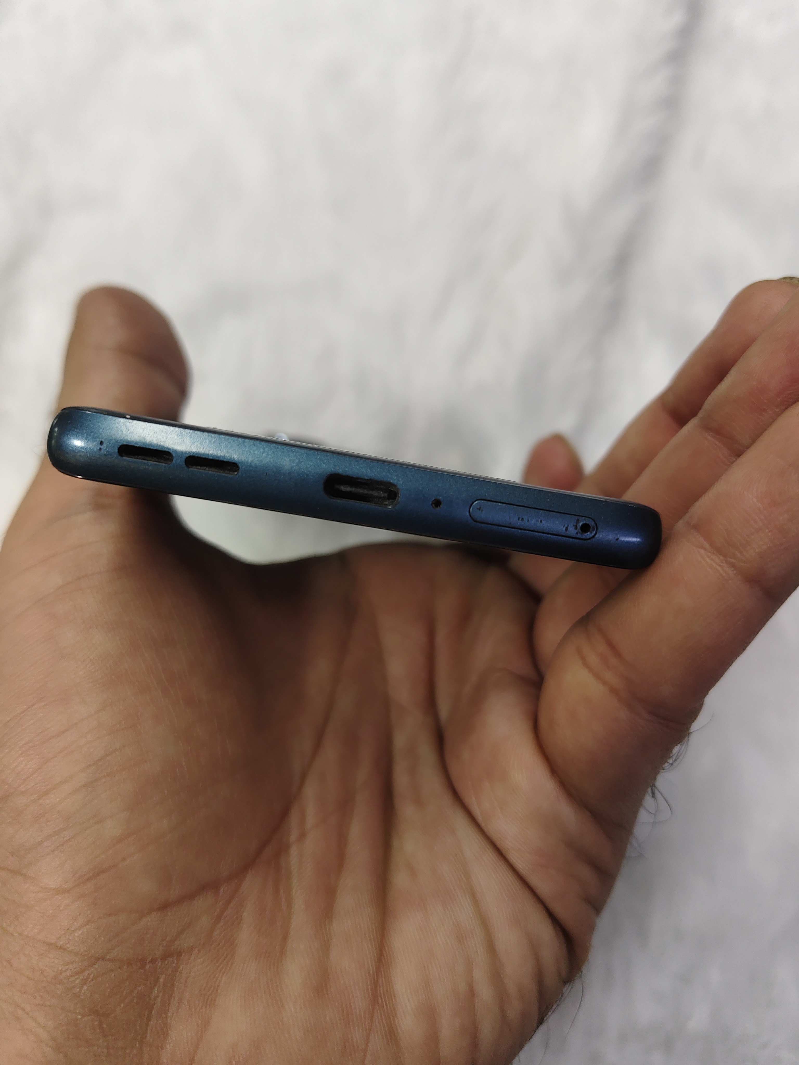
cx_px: 400
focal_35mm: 23
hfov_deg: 58.9
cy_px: 532
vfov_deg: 73.9
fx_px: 708
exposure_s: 1/100
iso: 117
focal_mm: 5.56
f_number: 1.88
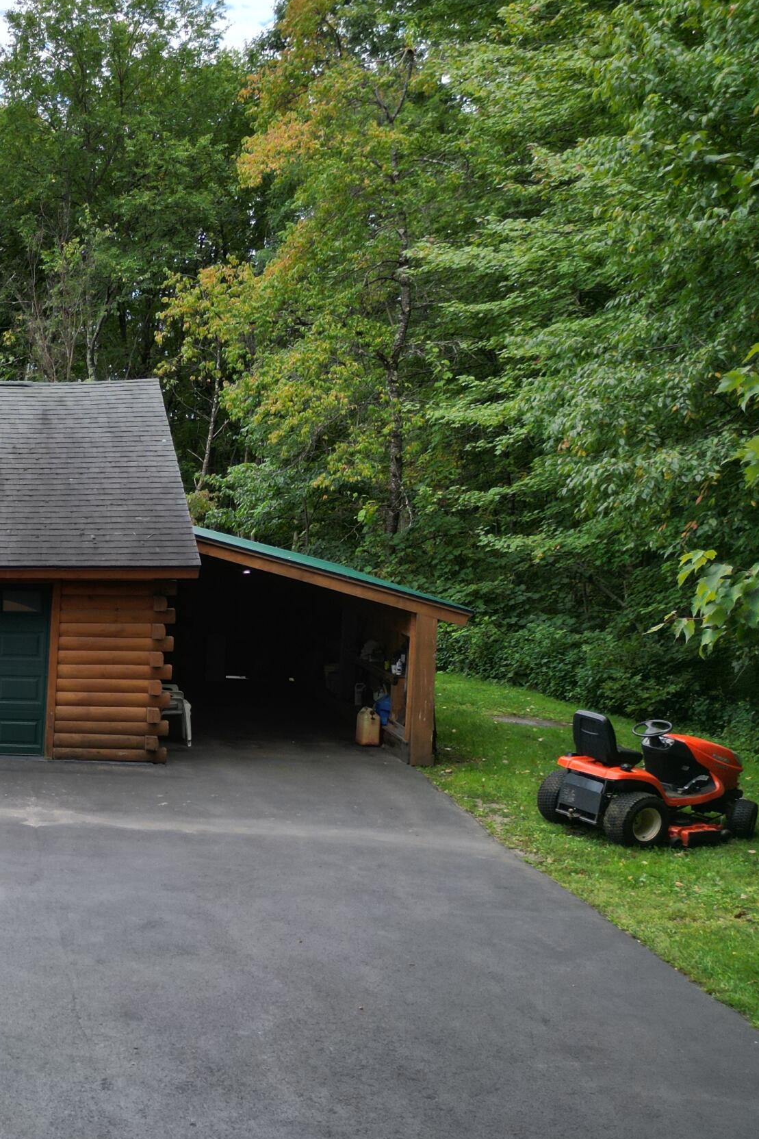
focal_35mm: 45
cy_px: 635
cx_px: -244
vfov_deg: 43.5
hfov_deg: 25.4
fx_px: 1423
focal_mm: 6.72
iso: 110
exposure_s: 1/1250
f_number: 1.7
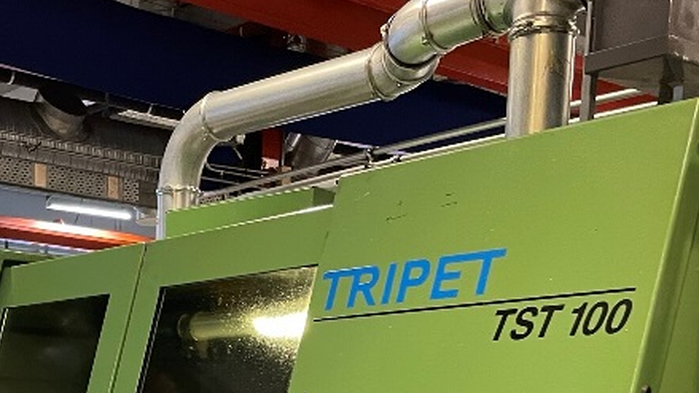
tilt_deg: -8.8
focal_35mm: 66
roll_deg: +0.2
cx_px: 202
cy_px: 595
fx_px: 1223
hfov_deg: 31.5
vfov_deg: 16.6
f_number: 1.6
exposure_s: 1/50
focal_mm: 4.2
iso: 320
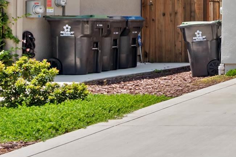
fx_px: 557
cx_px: 539
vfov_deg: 15.0
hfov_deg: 15.5
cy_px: -70
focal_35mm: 85
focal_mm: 18
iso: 100
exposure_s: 1/100
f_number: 8
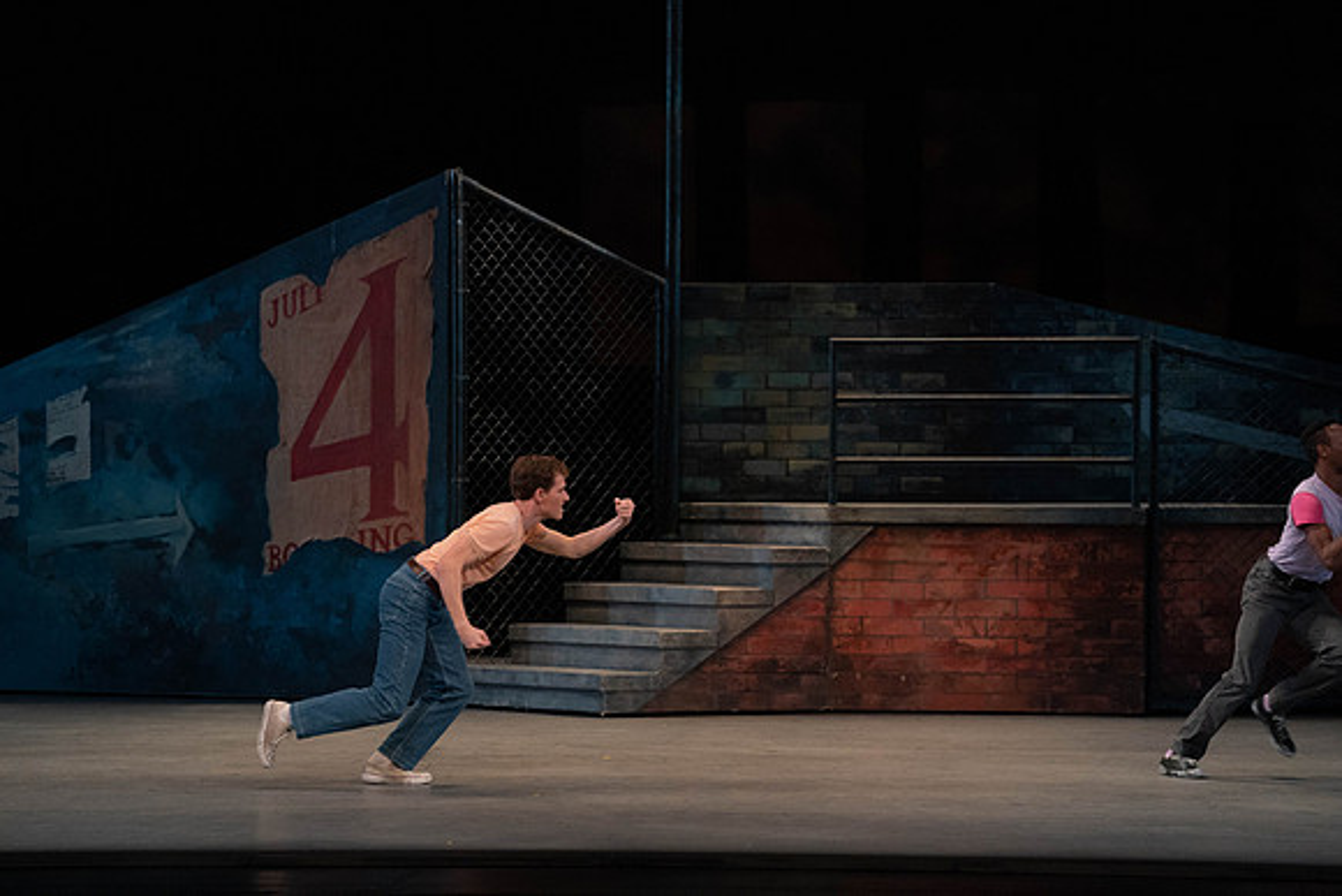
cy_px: 448
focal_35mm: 167
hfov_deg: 12.3
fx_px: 6227
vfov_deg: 8.2
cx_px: 671
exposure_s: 1/400
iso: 3200
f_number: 4.5
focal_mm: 167
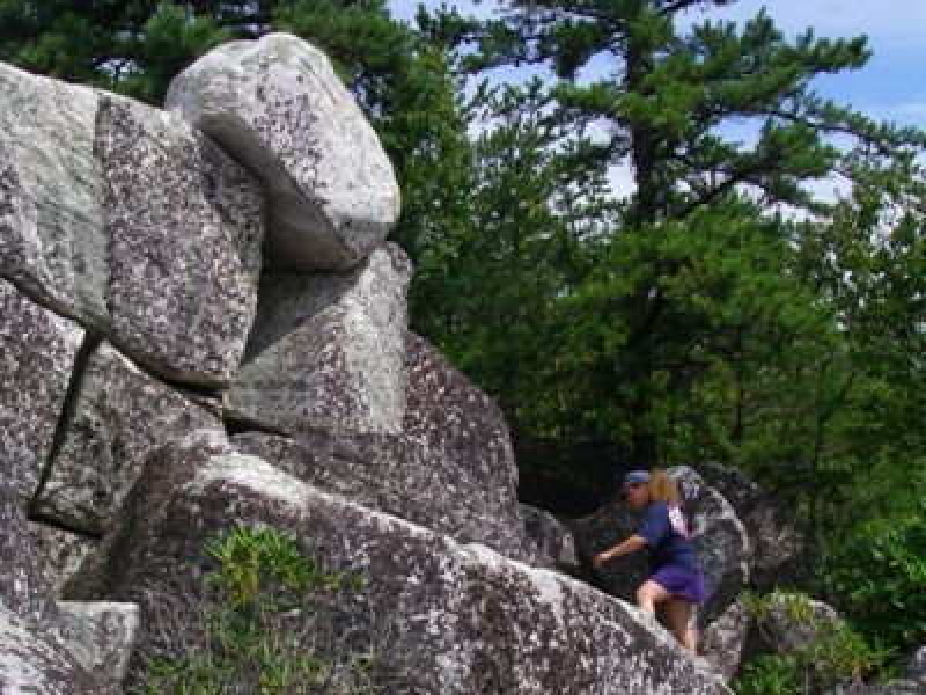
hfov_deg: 49.0
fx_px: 1017
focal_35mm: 38
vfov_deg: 37.7
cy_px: 348
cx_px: 463
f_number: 6.6
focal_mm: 6.3
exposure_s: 1/250
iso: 64
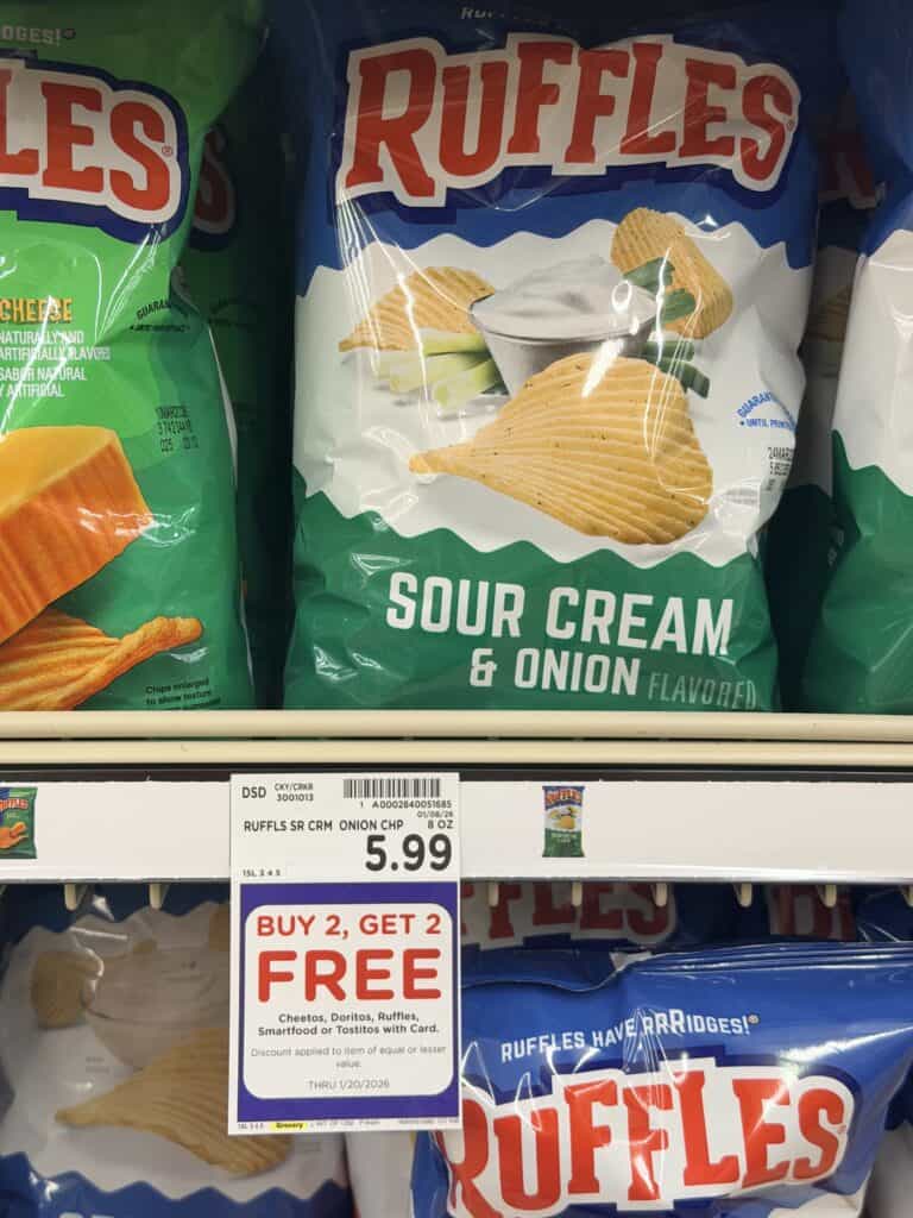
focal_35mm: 48
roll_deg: +0.0
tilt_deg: -14.6
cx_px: 456
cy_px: 609
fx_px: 1688
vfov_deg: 39.7
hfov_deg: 30.3
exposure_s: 1/43
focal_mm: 6.76
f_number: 1.78
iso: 80
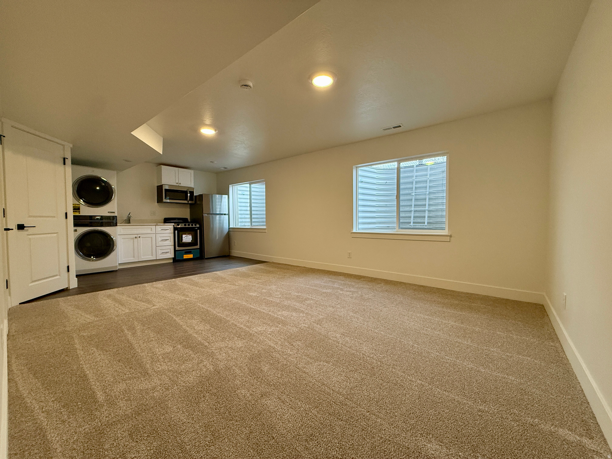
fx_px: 248
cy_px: 230
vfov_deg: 85.7
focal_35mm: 14
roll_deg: +0.1
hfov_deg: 102.1
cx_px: 306
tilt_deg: -1.7
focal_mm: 2.22
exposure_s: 1/120
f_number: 2.2
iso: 250
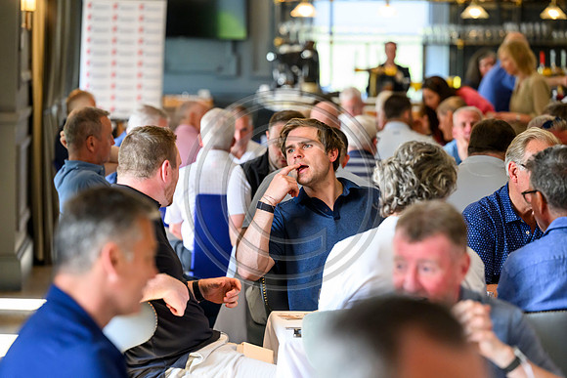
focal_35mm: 140
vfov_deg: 9.8
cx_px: 284
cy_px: 189
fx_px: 2205
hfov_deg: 14.7
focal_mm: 140
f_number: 4
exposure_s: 1/640
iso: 4000
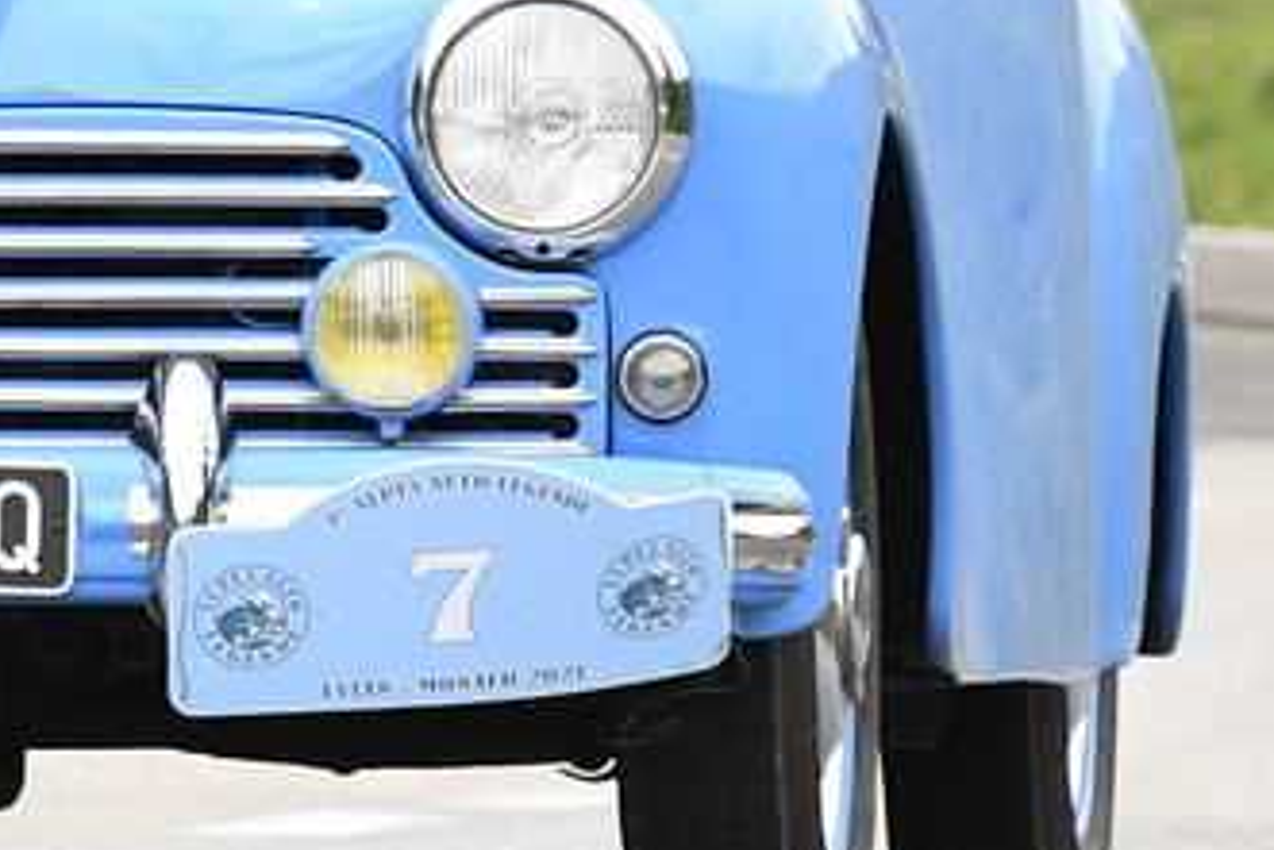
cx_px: -81
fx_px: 50003
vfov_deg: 1.0
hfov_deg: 1.5
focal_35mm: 1412
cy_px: -579
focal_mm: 195
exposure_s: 1/1250
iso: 1600
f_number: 8
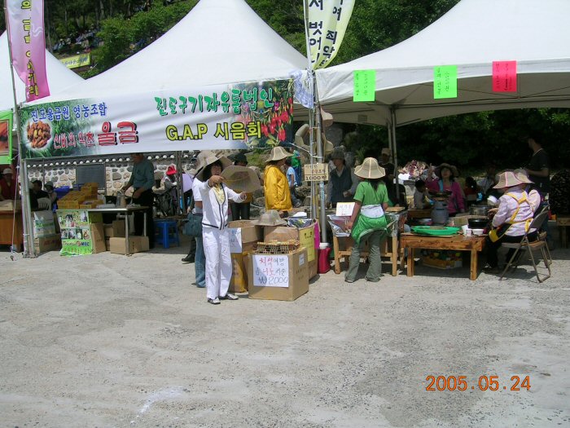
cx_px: 285
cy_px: 214
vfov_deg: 40.7
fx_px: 576
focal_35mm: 35
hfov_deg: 52.6
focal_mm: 5.4
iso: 50
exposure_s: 1/950
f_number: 4.8
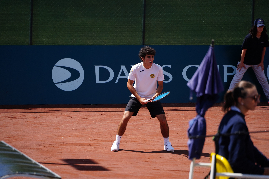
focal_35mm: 300
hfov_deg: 6.9
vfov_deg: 4.6
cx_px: 134
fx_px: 2241
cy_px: 90
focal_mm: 300
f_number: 6.3
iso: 400
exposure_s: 1/1000
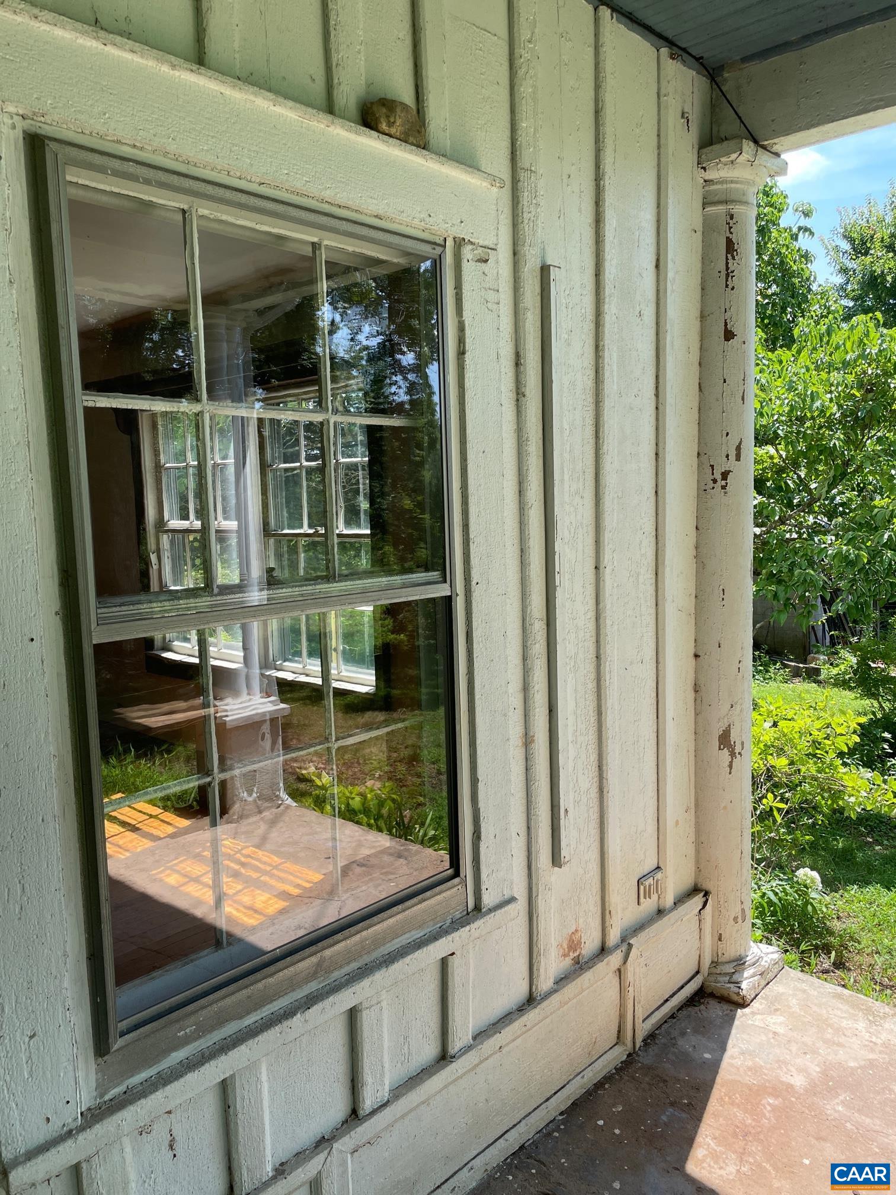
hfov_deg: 53.1
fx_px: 897
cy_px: 598
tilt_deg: -7.2
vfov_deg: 67.3
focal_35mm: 26
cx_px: 448
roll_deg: +1.4
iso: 32
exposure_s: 1/739
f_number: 1.6
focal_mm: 4.2
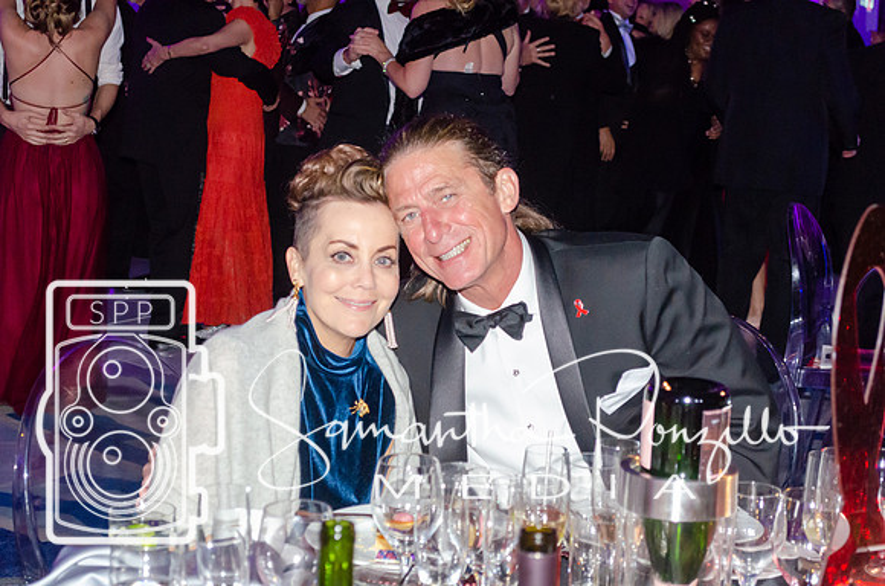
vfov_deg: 20.1
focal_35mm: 68
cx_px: 442
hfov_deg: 29.9
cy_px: 293
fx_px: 1656
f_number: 5.3
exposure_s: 1/60
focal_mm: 45
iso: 3200
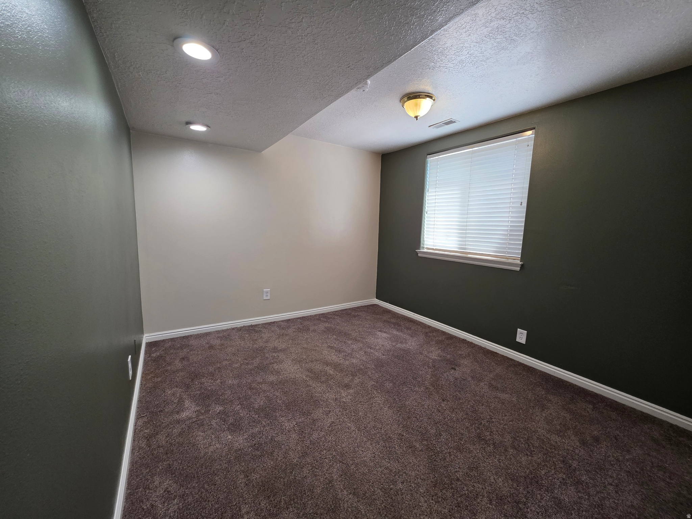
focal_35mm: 13
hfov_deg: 106.2
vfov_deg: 89.9
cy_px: 260
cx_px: 346
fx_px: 260
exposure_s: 1/120
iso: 200
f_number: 1.9
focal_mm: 2.2
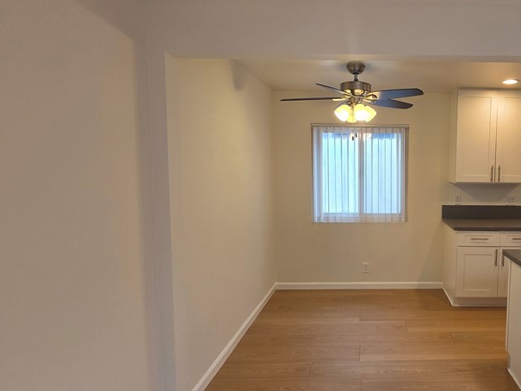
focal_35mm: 22
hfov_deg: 71.9
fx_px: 331
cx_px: 381
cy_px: 189
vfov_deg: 61.1
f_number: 1.9
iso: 64
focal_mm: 2.2
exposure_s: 1/120
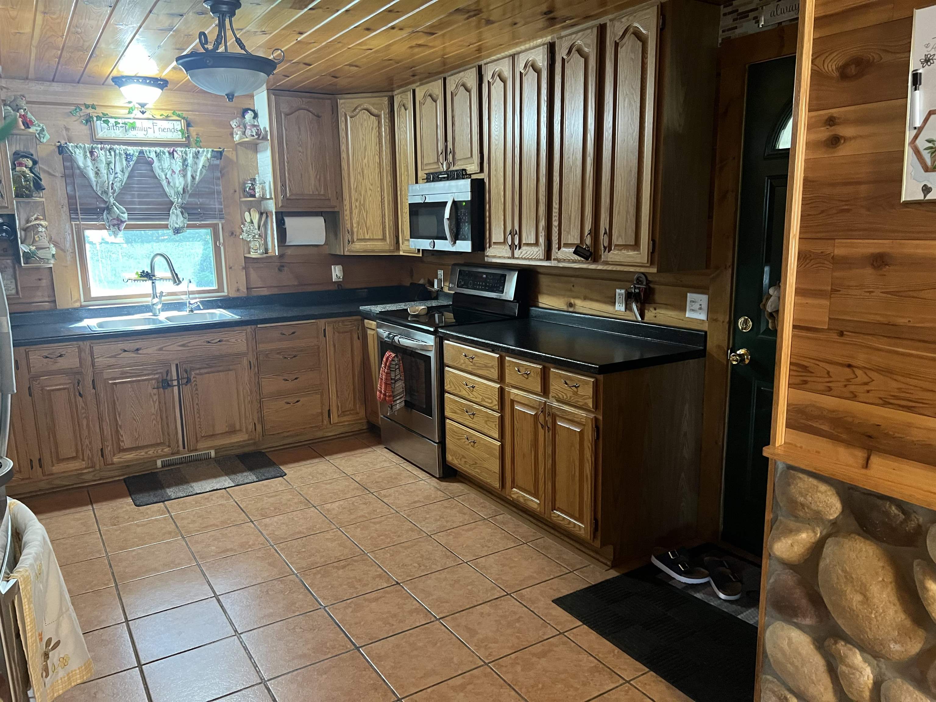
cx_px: 468
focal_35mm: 26
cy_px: 351
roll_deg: +1.4
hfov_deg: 67.3
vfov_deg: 53.1
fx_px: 703
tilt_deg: -11.4
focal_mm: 5.7
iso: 500
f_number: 1.5
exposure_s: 1/40
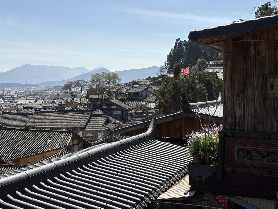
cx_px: 139
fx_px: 418
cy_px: 104
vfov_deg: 28.0
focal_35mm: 52
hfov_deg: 36.8
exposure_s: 1/4630
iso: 32
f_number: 1.6
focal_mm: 5.96
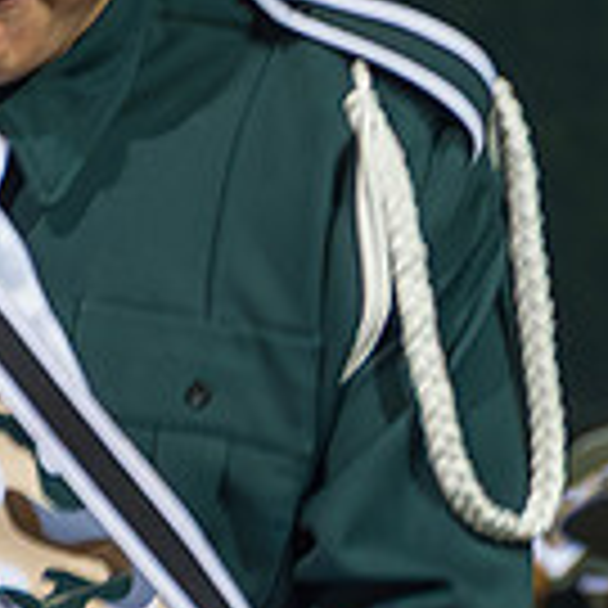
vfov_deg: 2.9
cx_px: -6
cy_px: 114
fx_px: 12201
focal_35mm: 614
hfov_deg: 2.9
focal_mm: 120
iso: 3200
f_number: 5.6
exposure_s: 1/160
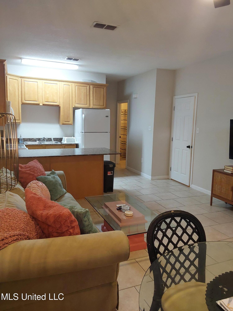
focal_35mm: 28
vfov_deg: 63.4
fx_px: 251
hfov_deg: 49.7
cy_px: 156
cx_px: 116
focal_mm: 2.91
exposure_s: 1/40
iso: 160
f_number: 1.9
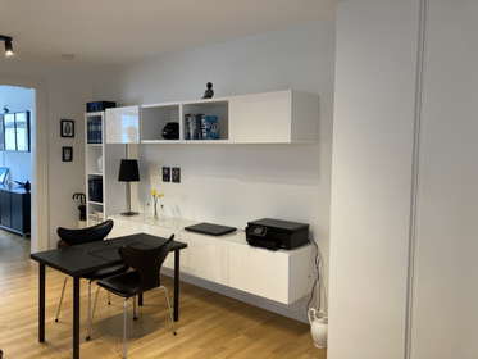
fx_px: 387
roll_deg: -1.7
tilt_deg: -5.3
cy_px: 180
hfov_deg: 63.4
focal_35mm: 28
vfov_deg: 49.8
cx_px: 239
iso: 125
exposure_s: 1/50
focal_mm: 3.99
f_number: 1.8
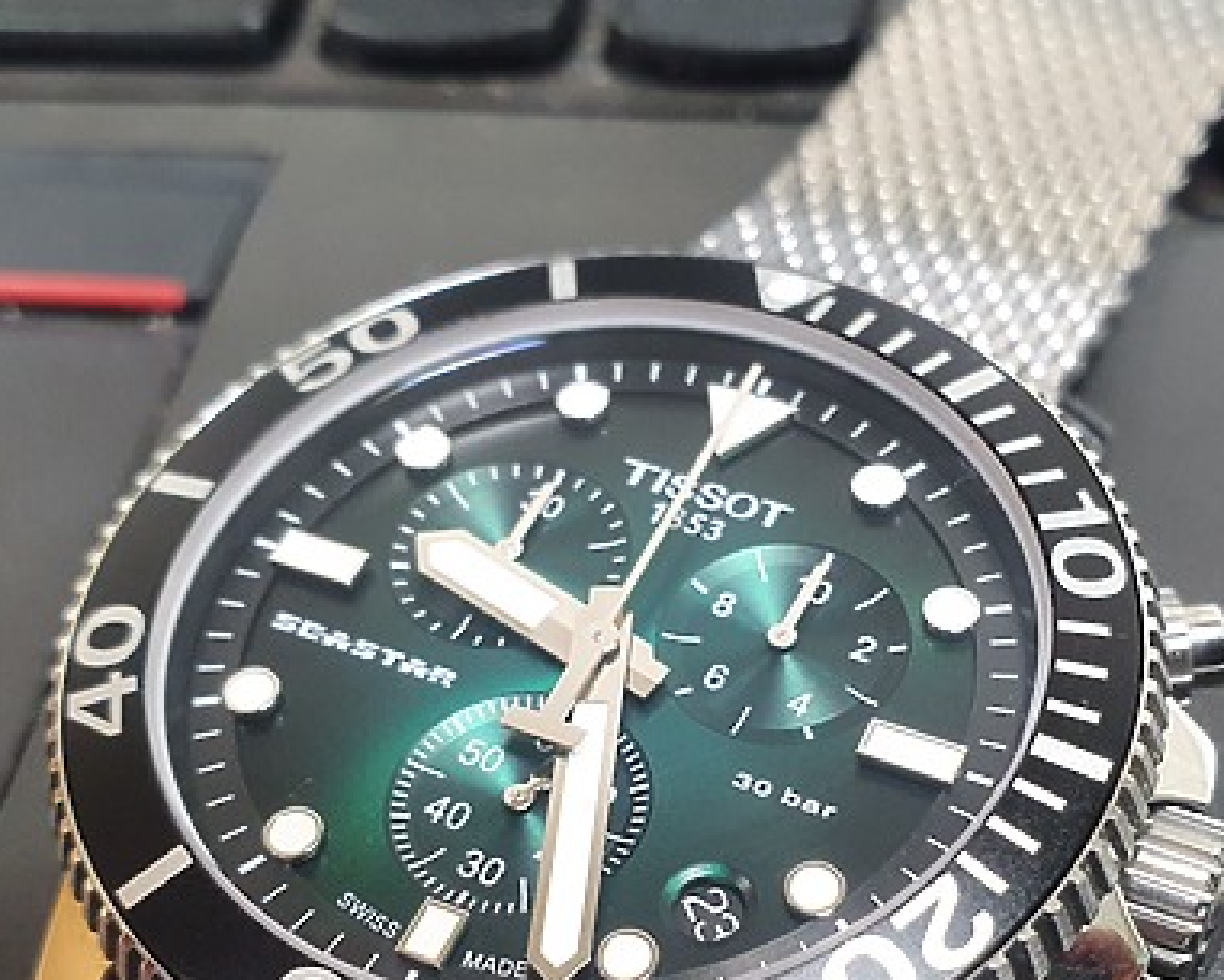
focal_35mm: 48
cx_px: 726
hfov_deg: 38.6
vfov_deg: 30.9
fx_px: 1739
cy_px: 742
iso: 320
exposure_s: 1/40
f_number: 2.4
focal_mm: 4.32
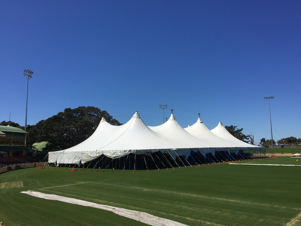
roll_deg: +0.3
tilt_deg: +8.6
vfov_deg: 48.2
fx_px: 252
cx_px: 150
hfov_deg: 61.7
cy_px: 113
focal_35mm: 29
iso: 32
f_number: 2.2
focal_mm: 4.15
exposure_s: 1/3968
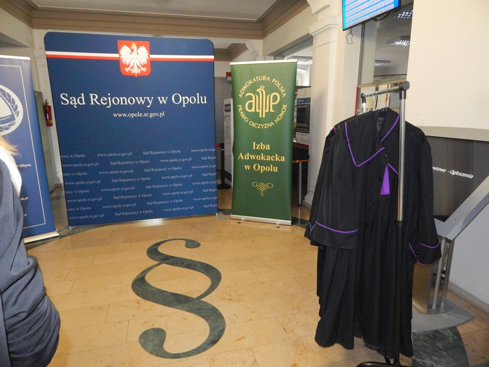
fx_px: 325
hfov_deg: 73.9
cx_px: 244
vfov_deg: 58.9
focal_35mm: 23
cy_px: 184
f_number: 3
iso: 800
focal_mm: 4
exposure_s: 1/50
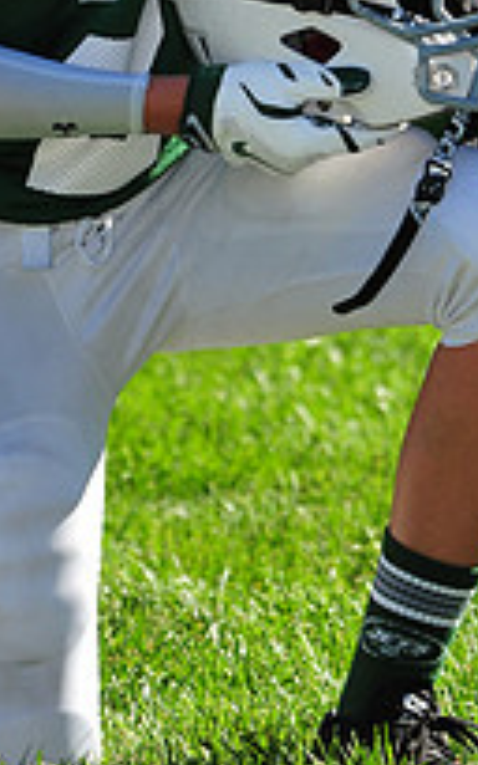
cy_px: -138
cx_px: 116
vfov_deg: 5.0
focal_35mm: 417
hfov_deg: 3.1
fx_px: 8698
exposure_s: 1/2000
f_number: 4.5
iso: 400
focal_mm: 145
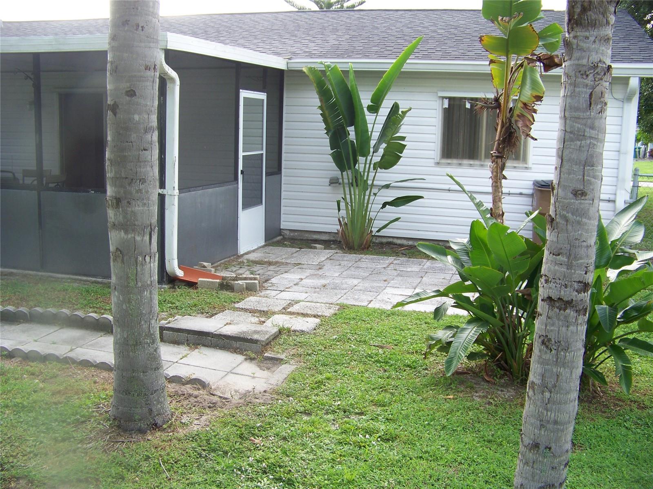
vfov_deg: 39.7
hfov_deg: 51.4
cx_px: 326
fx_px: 679
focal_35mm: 36
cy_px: 244
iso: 64
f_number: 2.8
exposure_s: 1/100
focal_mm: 5.85
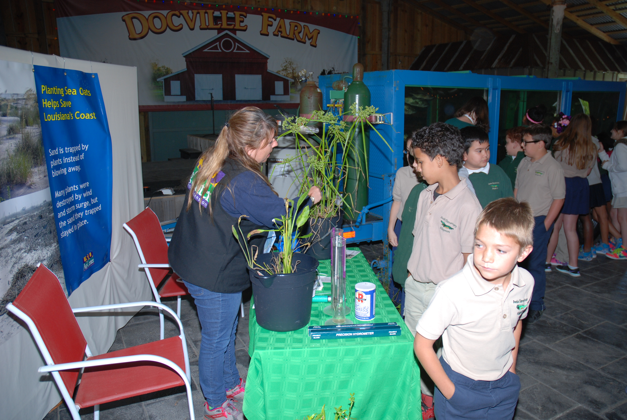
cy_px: 210
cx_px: 314
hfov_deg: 51.2
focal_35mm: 38
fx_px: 654
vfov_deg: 35.6
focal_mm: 25
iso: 200
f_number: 5
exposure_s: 1/60
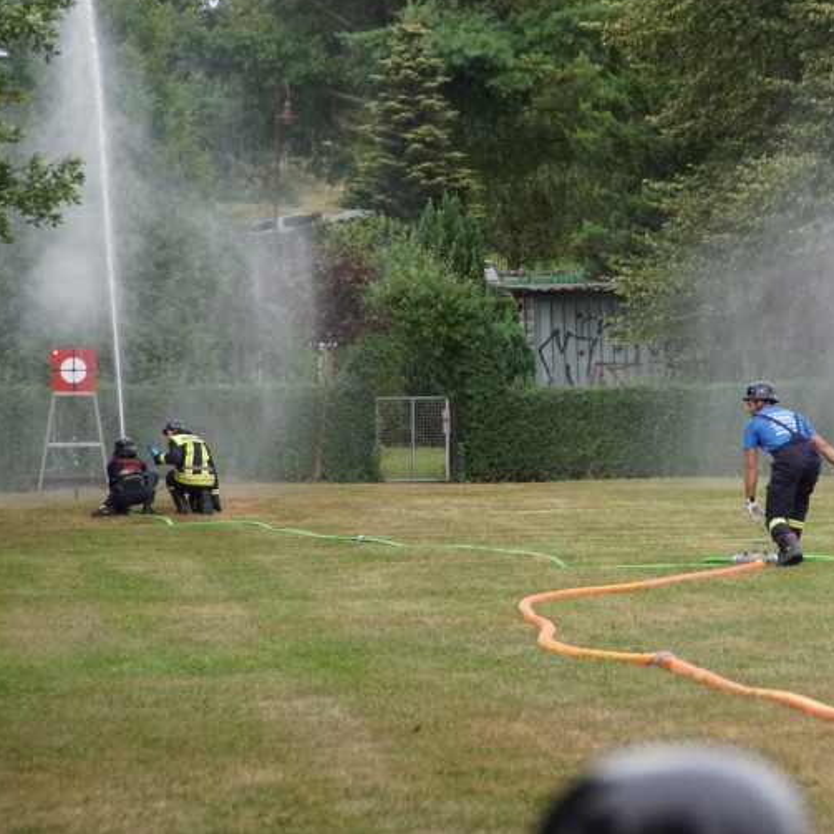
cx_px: 604
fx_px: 8286
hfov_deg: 5.8
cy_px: 394
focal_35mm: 304
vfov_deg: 5.8
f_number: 6.3
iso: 1600
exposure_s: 1/2000
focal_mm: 150
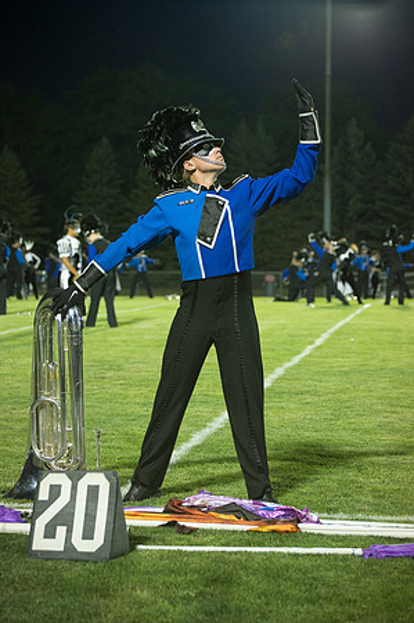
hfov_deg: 16.0
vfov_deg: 23.9
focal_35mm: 85
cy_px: 312
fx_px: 1470
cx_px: 207
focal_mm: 85
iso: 3600
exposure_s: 1/200
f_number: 4.5
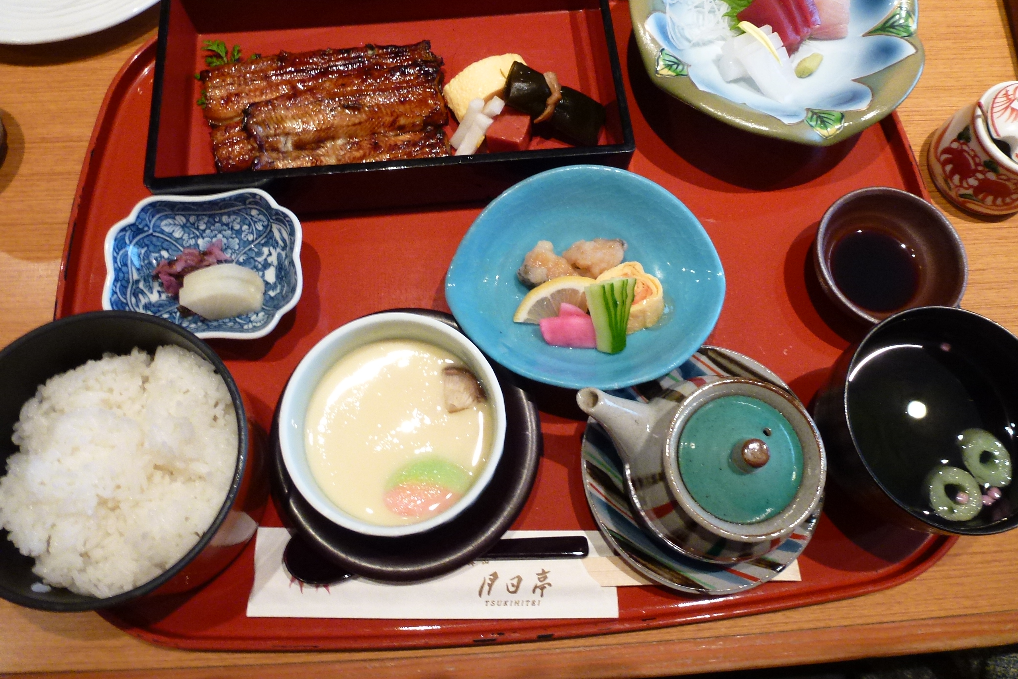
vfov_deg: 51.2
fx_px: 707
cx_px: 509
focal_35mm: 25
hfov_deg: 71.5
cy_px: 298
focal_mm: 4.3
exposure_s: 1/10
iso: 200
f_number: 3.3
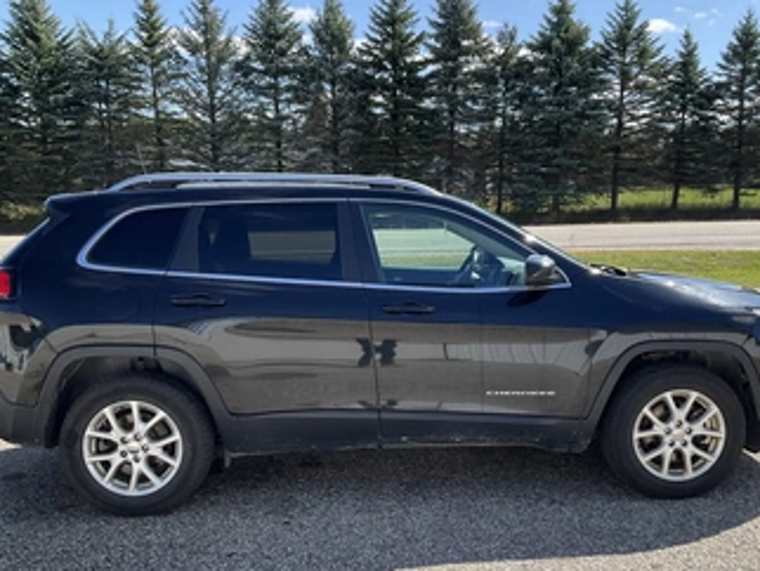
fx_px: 791
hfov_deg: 51.2
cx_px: 415
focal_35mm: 36
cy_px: 340
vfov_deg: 39.6
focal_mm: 3
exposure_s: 1/759
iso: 25
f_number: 1.8
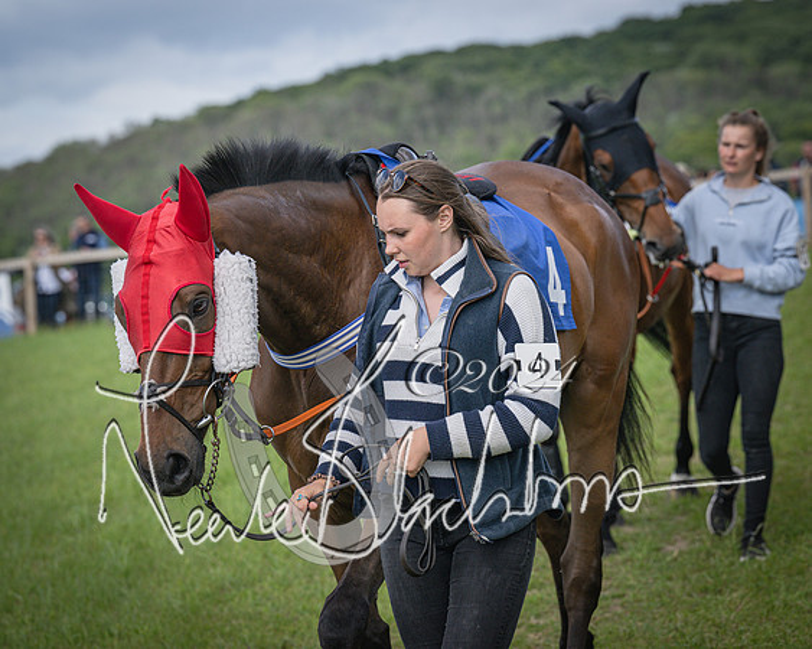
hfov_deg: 12.3
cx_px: 347
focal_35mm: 157
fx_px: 3762
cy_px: 289
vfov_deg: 9.9
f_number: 5
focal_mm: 125
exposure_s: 1/1600
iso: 400
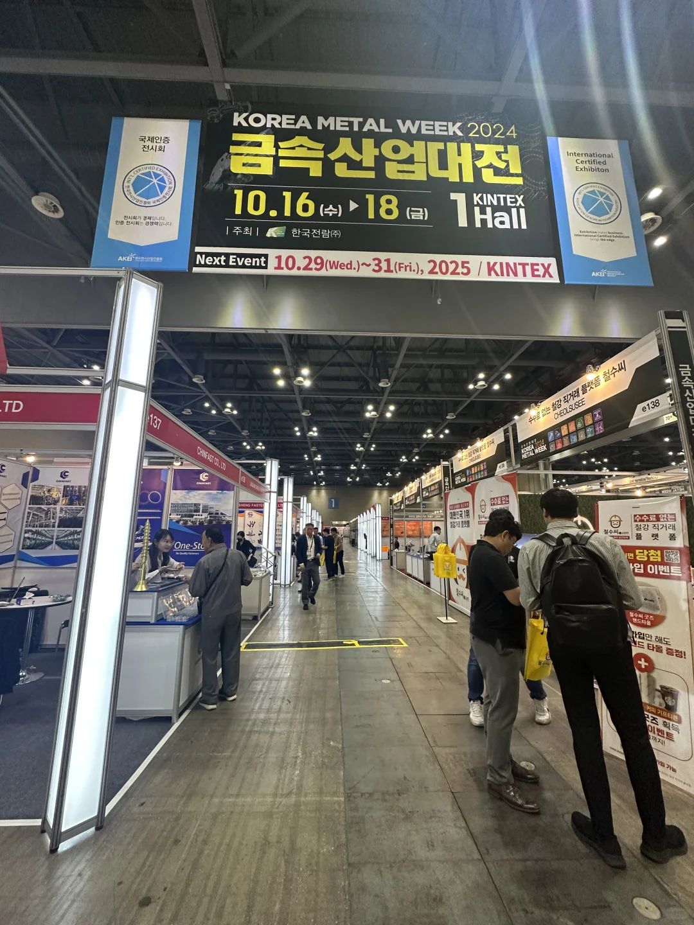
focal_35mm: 14
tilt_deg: +10.1
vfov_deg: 102.1
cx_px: 347
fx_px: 374
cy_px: 462
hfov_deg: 85.7
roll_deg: -0.9
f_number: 2.2
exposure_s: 1/120
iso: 320
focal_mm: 2.22
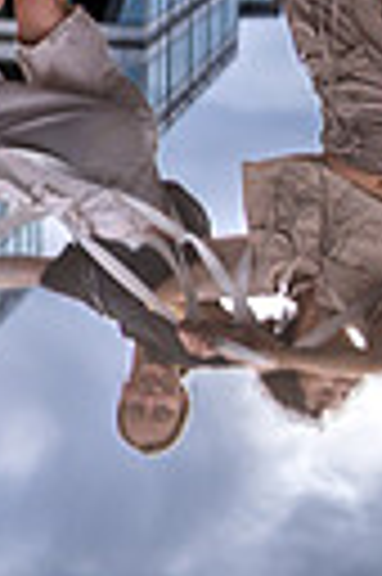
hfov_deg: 11.1
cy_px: -207
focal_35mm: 123
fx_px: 1963
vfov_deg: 15.7
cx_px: 144
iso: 200
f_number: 1.4
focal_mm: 35
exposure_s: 1/4000
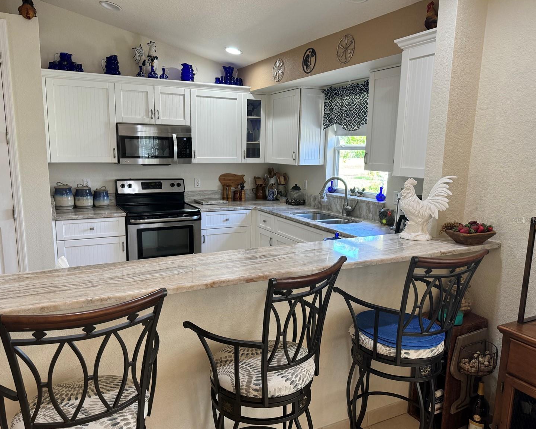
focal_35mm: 26
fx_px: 412
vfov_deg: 54.9
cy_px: 220
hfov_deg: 66.0
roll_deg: -0.7
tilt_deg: -10.3
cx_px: 250
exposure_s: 1/120
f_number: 1.78
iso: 160
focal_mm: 6.76
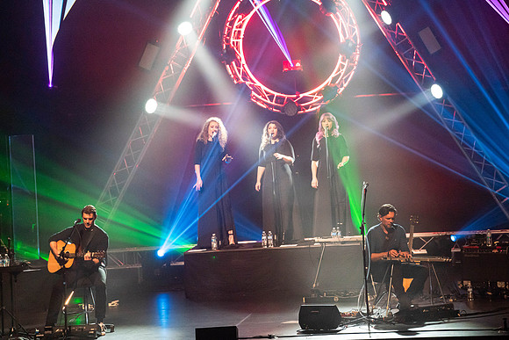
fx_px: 2872
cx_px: 254
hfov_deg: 10.1
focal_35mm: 203
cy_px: 170
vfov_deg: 6.8
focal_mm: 200
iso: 8000
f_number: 5.6
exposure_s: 1/250
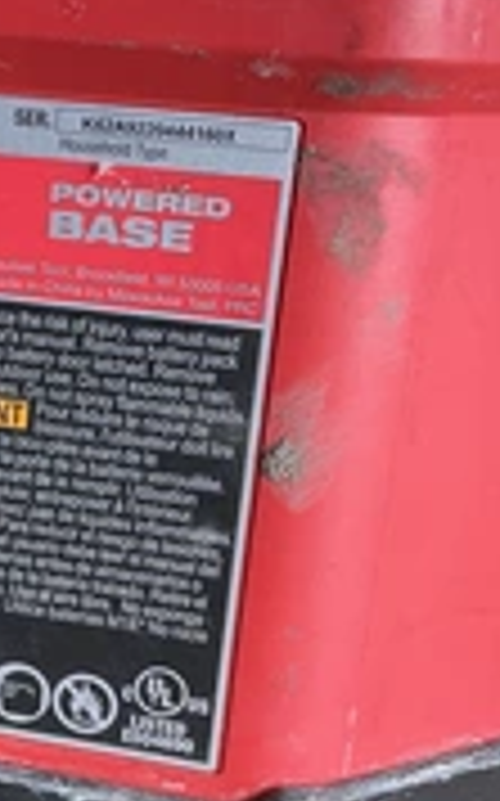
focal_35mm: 69
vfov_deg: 29.8
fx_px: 1507
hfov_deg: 18.2
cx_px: -36
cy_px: 436
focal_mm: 3
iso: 64
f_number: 1.8
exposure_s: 1/122
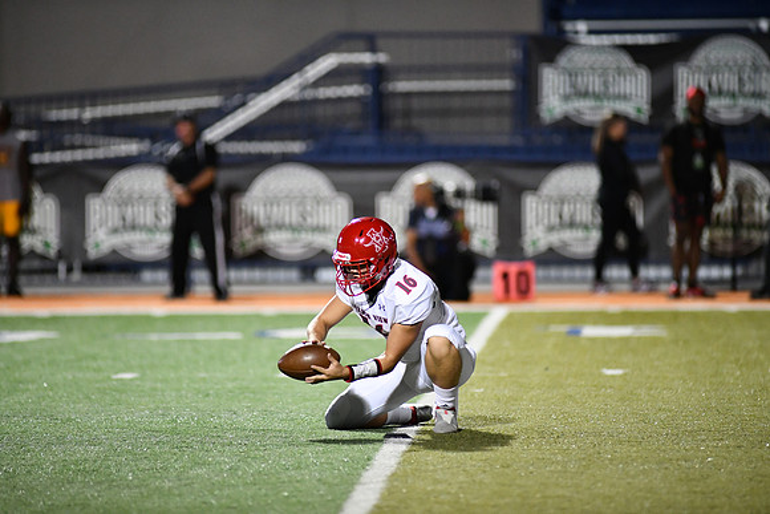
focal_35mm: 300
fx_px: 6418
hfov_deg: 6.9
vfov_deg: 4.6
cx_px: 385
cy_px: 257
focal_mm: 300
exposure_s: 1/1000
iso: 4500
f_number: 2.8
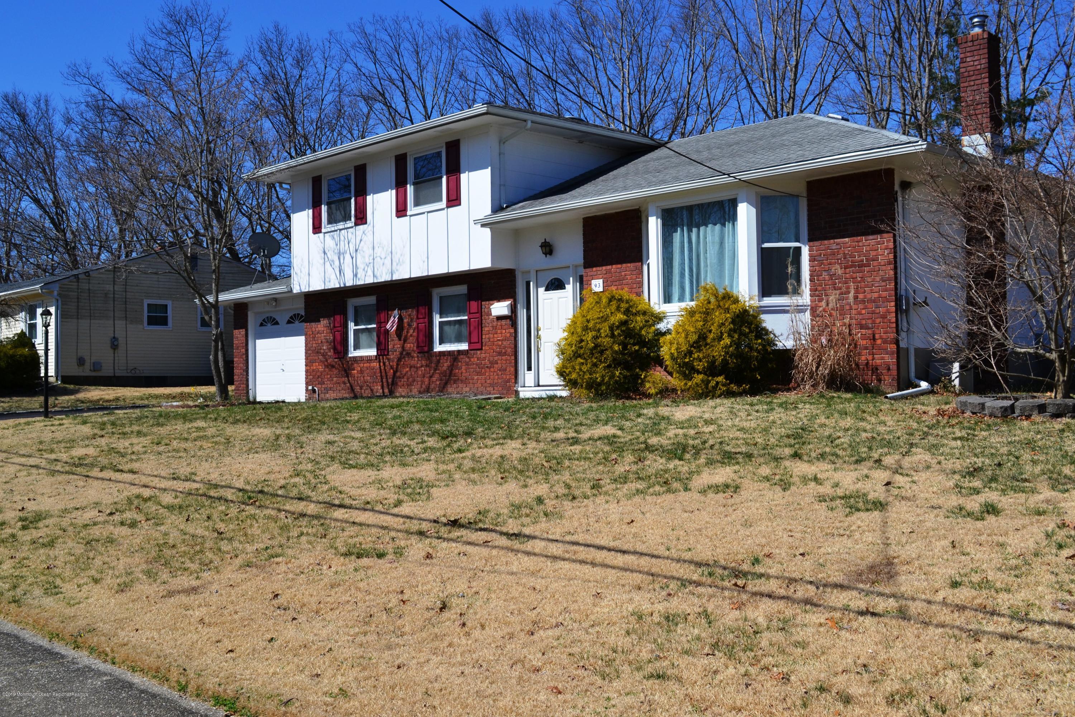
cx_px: 538
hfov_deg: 49.6
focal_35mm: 39
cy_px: 358
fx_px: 1164
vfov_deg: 34.2
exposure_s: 1/320
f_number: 9
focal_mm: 26
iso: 100
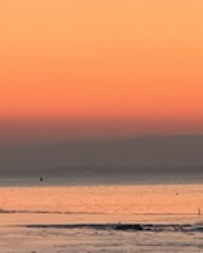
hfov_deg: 5.2
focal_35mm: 295
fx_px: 2210
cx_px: -176
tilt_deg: -0.3
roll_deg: +0.9
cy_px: 178
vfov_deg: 6.5
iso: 640
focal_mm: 9
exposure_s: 1/46
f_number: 2.8
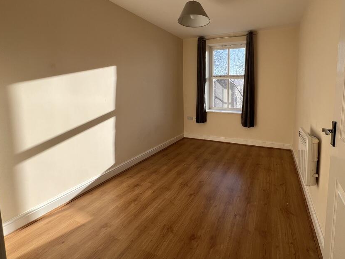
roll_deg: +0.0
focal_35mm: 16
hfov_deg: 93.1
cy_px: 104
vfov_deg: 77.2
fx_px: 159
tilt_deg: -4.7
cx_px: 210
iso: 32
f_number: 1.8
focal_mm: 1.57
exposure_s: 1/255
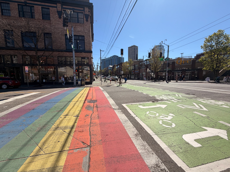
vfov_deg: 85.7
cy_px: 86
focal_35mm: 14
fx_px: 93
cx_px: 115
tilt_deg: -5.8
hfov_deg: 102.1
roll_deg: +1.3
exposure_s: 1/955
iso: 20
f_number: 2.2
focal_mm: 2.22
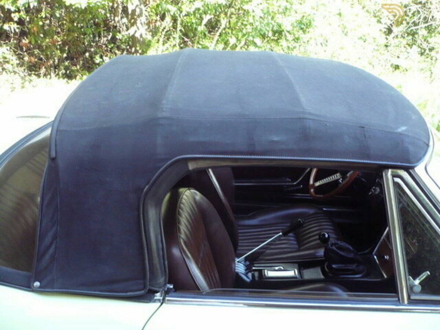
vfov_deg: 40.7
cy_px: 165
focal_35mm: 35
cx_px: 220
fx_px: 445
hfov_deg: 52.6
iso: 100
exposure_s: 1/30
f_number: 2.8
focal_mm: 5.8
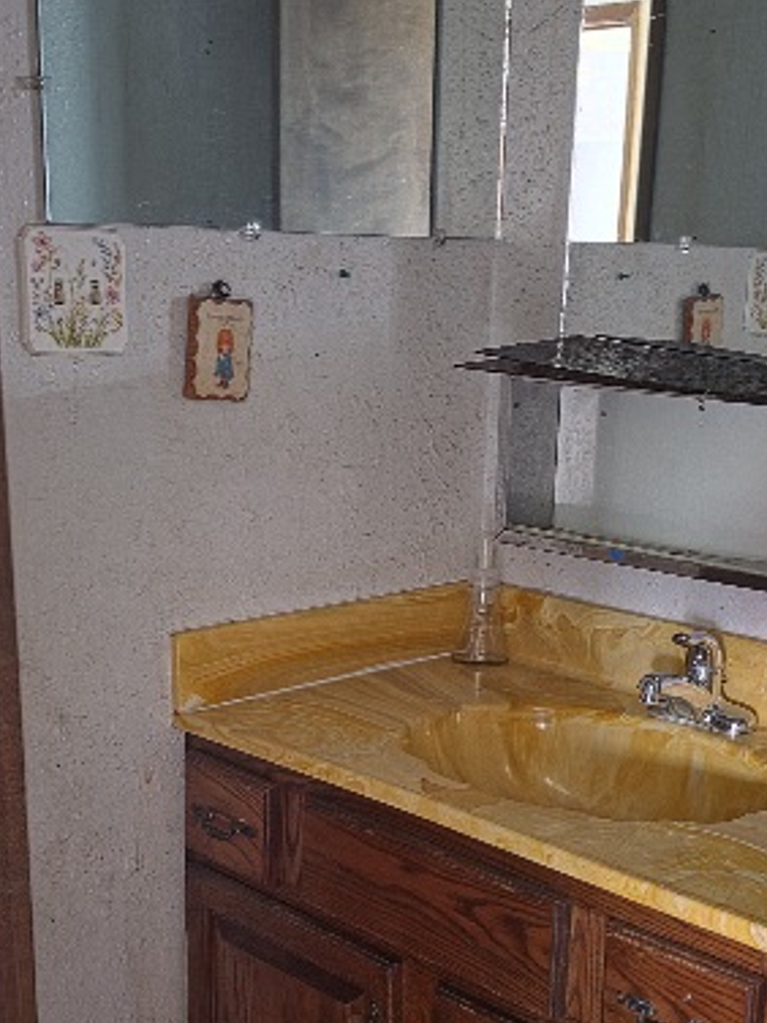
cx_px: 400
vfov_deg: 38.2
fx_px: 1448
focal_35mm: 49
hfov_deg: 29.7
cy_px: 732
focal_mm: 6.5
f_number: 1.4
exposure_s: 1/13.4
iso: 800
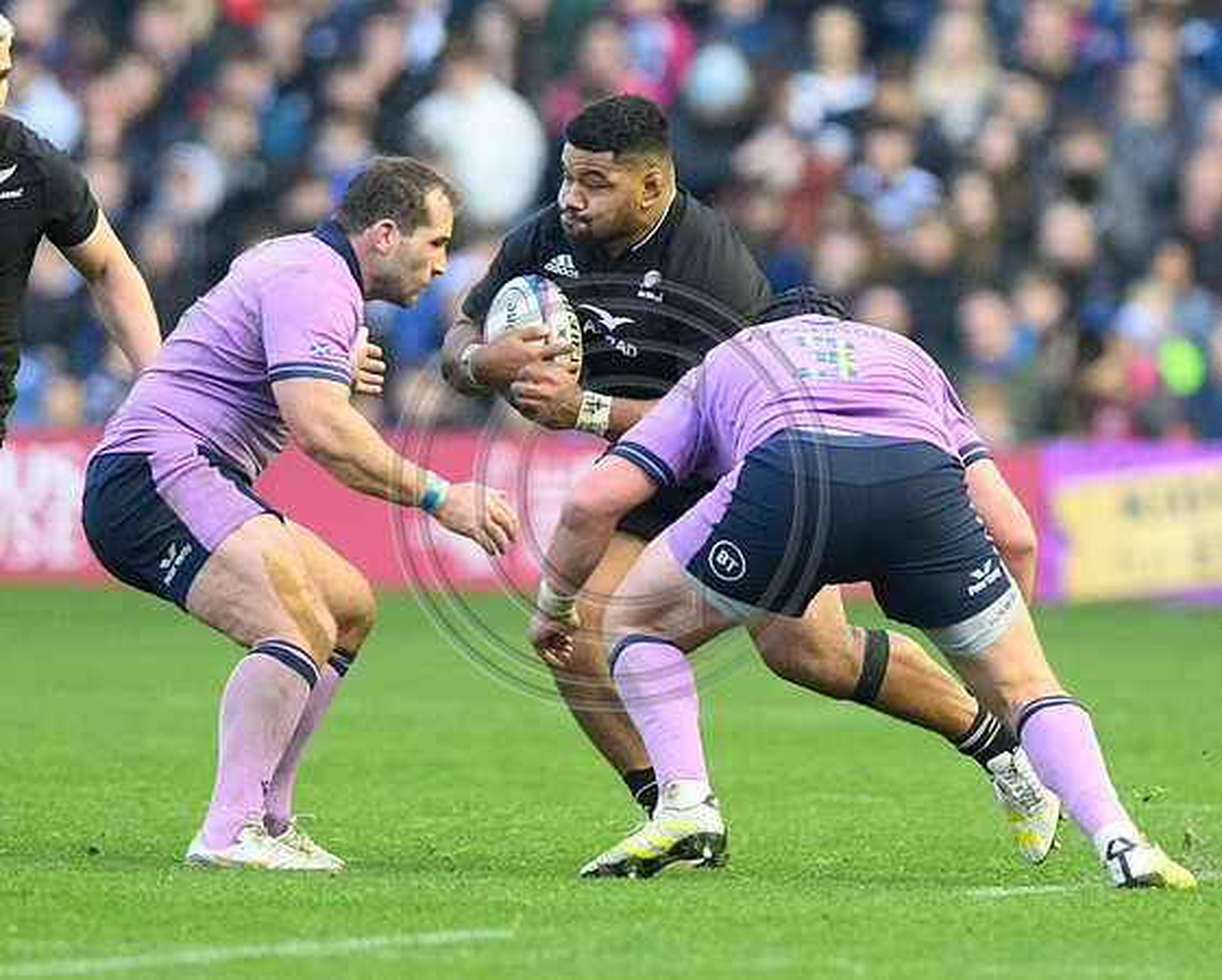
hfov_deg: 1.9
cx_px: 727
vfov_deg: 1.5
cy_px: 543
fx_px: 37012
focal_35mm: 1022
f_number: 3.5
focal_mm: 400
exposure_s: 1/1250
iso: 4000
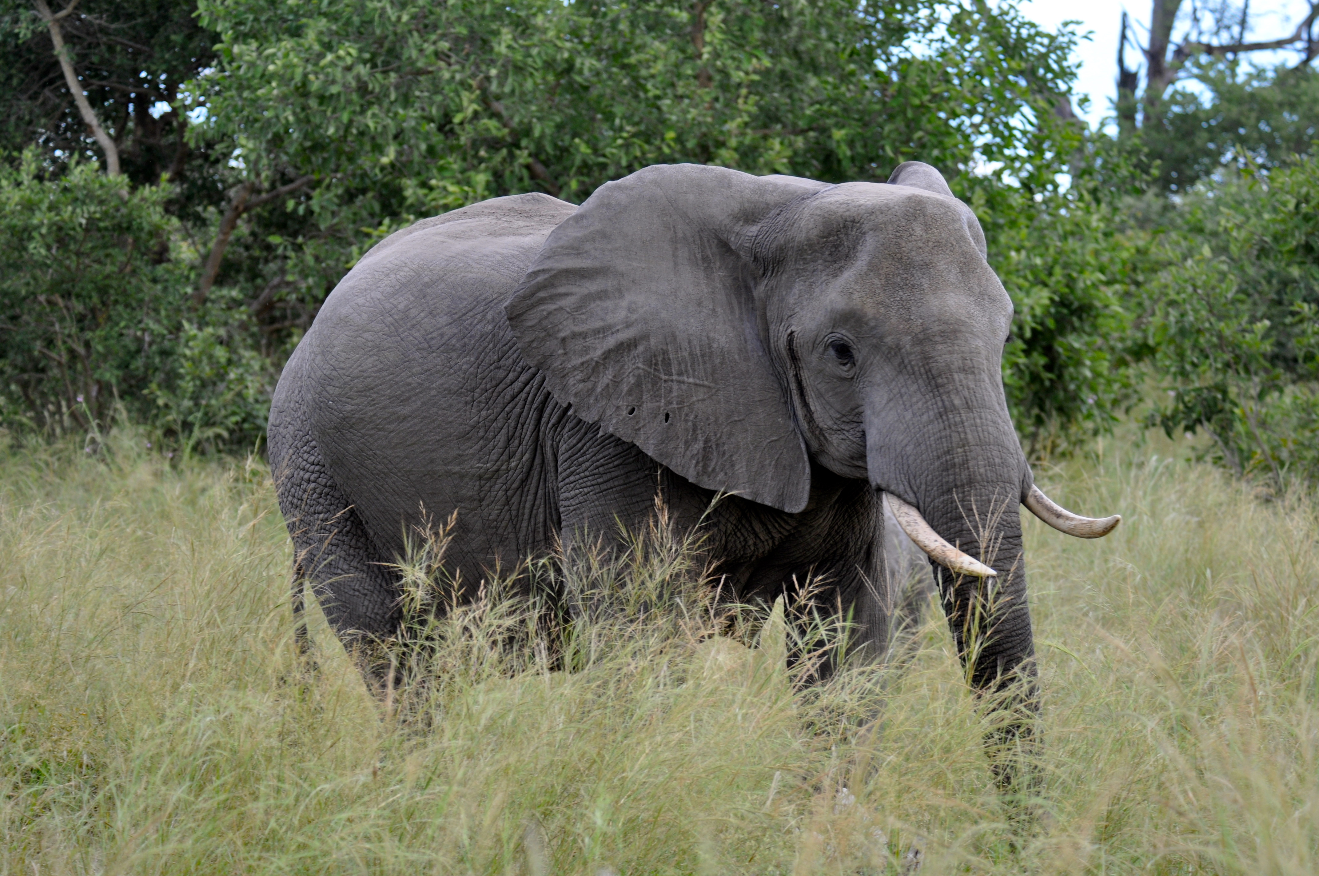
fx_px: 7410
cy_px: 438
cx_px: 660
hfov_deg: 10.2
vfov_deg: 6.8
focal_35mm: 202
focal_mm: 135
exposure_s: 1/80
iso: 250
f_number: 5
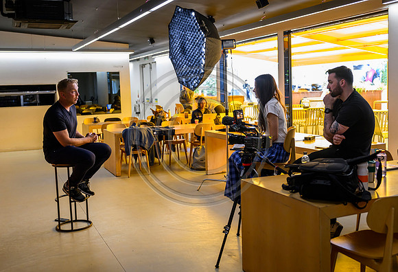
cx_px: 224
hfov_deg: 47.8
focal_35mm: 40
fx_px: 448
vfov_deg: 33.7
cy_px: 124
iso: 1000
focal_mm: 32
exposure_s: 1/320
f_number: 2.8
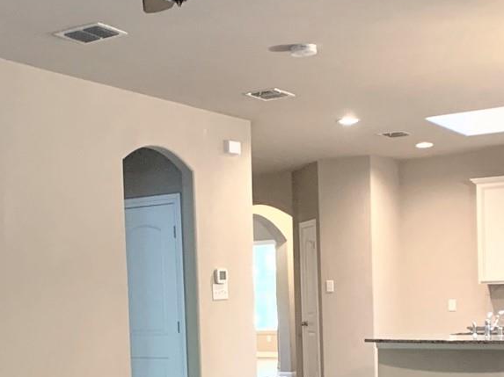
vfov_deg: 15.7
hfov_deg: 21.0
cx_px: 154
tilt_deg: -3.7
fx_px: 1353
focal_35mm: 93
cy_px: 340
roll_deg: +2.5
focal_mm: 4.25
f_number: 1.8
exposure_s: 1/30
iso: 320
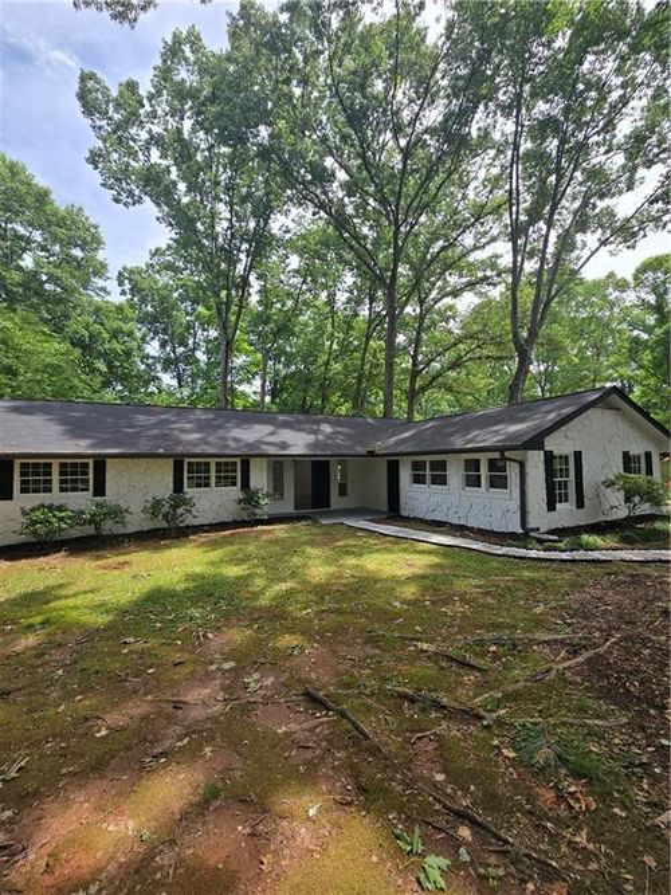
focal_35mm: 13
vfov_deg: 106.2
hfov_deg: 89.9
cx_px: 336
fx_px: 336
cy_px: 448
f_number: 2.2
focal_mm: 2.2
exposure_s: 1/1102
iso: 50
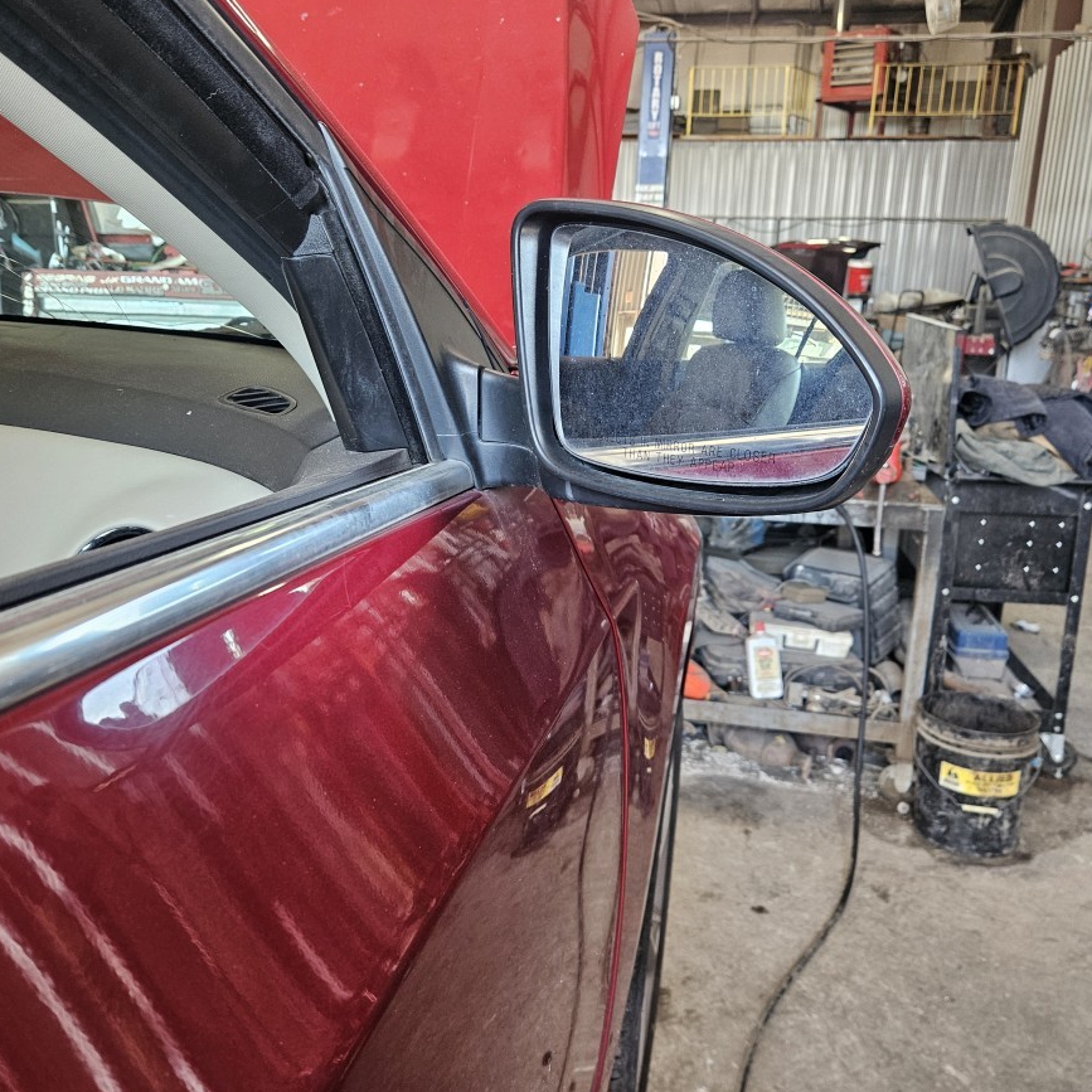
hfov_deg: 54.0
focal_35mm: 30
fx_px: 1071
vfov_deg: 54.0
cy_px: 494
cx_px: 520
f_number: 1.8
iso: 200
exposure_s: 1/120
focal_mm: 5.4
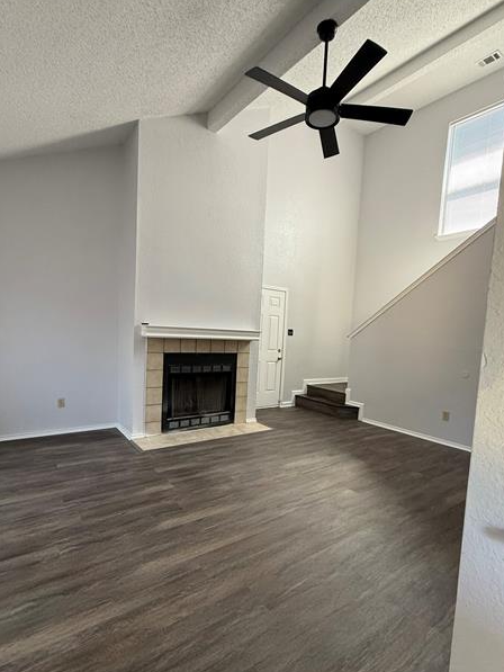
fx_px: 349
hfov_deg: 71.5
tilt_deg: -4.2
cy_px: 364
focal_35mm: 18
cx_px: 268
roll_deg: -3.5
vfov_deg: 87.6
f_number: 2.2
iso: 200
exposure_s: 1/99
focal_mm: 2.22
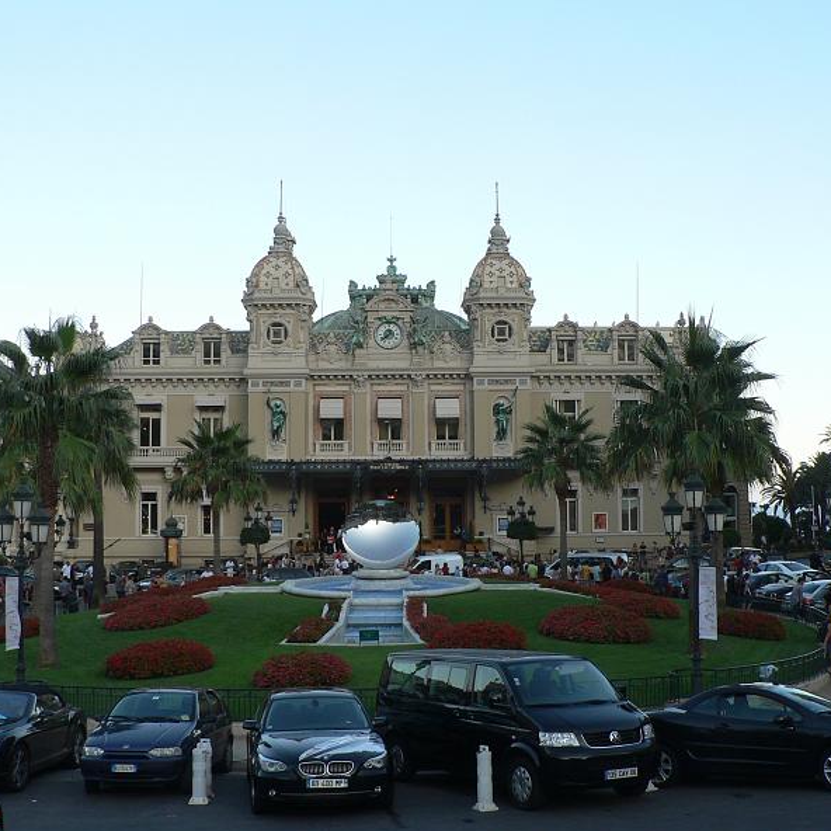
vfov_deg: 39.2
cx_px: 442
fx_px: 1168
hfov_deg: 39.2
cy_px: 418
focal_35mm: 43
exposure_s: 1/160
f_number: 4
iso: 80
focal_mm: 6
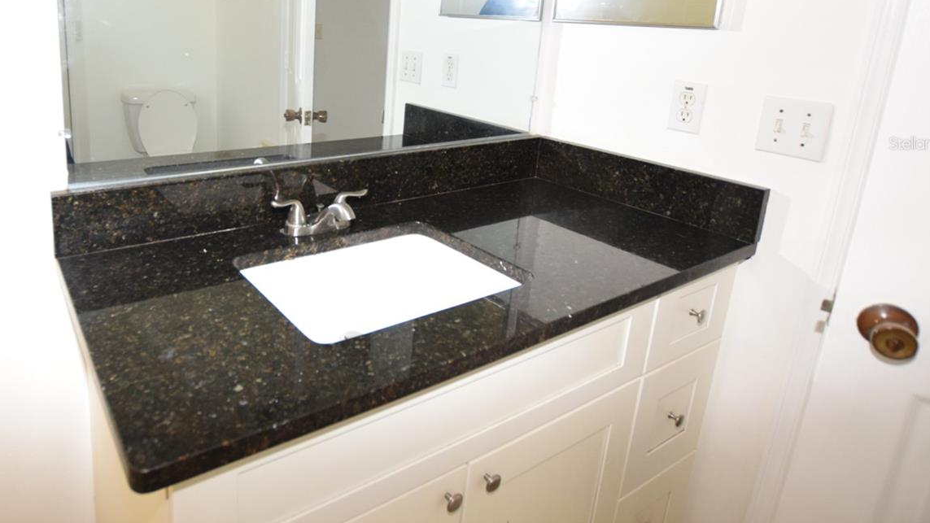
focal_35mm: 22
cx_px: 311
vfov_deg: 49.8
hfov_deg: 78.6
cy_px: 143
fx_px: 543
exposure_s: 1/60
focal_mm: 10
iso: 800
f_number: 4
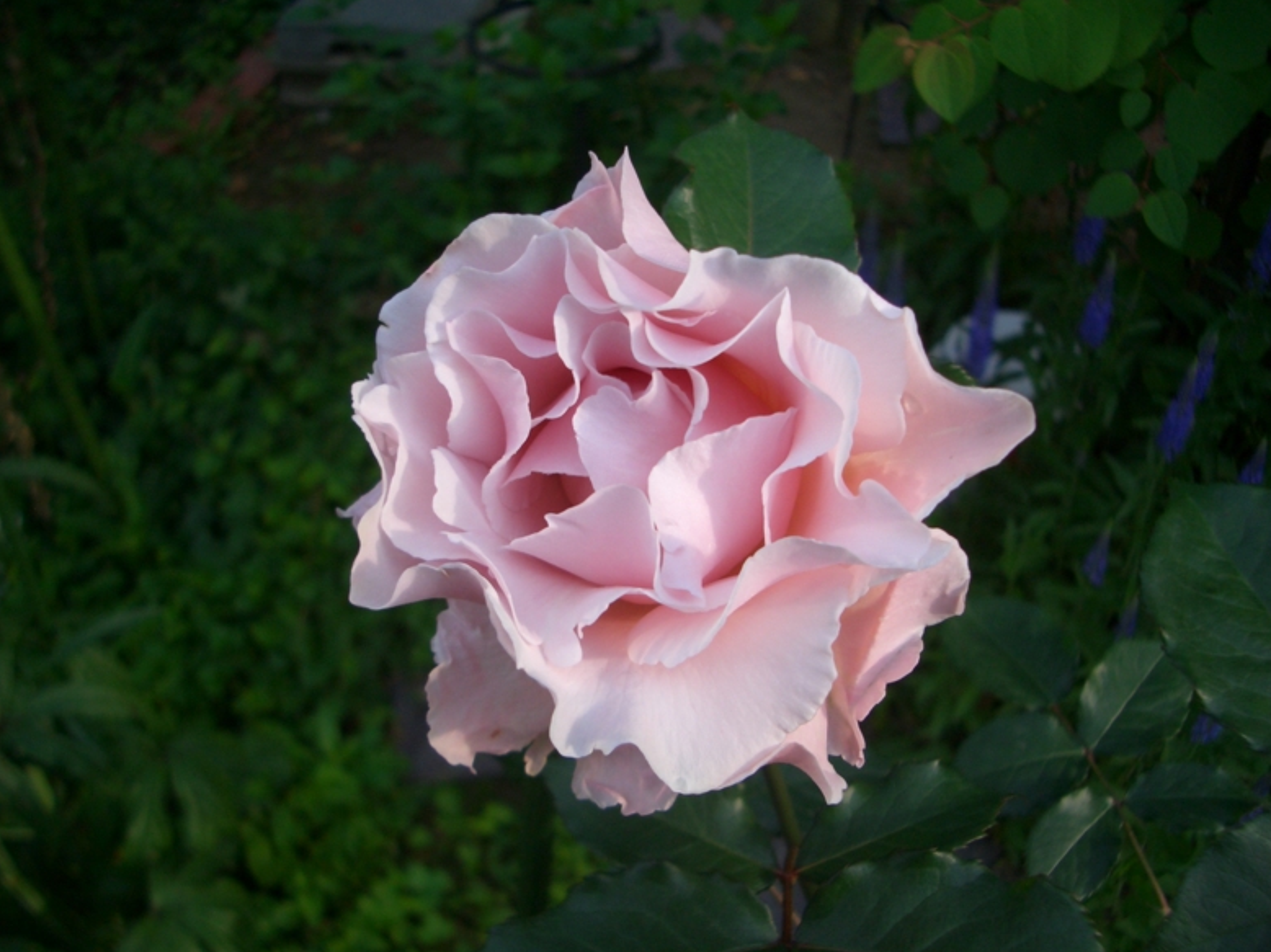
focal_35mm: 36
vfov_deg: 39.6
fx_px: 1321
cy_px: 480
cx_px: 626
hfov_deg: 51.4
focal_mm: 5.8
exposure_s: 1/400
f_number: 2.6
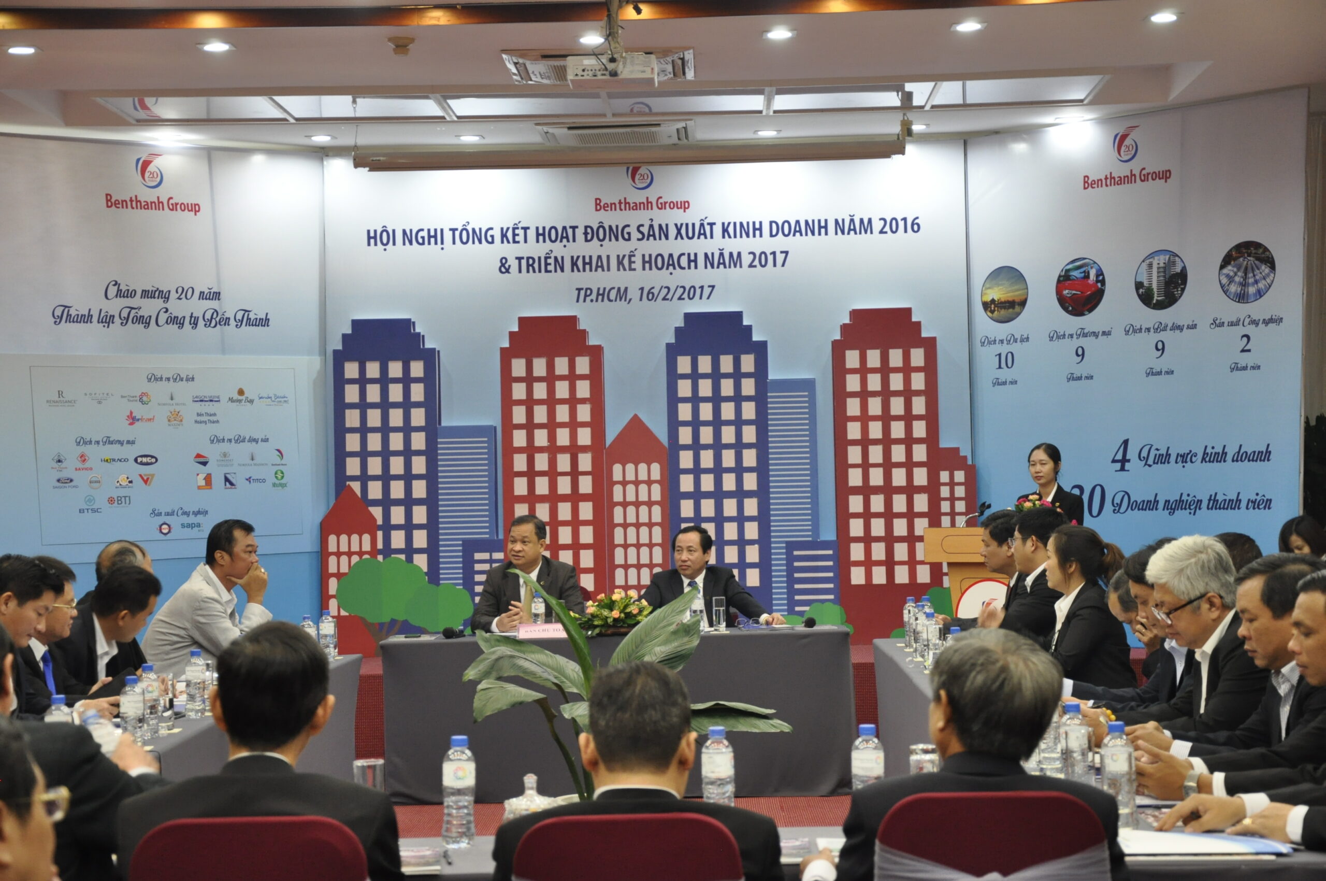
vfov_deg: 18.9
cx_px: 663
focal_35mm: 72
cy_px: 440
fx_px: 2649
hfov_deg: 28.1
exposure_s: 1/30
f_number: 5
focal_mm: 48
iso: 1100
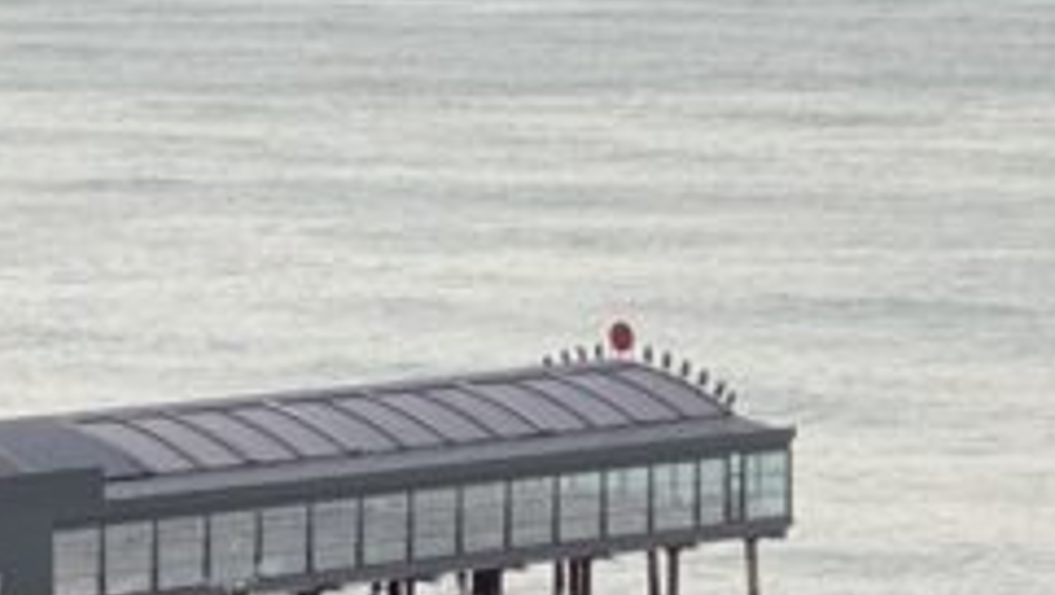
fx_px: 8287
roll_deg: +0.5
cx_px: 508
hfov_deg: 7.3
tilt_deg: -10.5
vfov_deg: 4.1
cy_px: 1032
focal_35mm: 296
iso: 64
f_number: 2.2
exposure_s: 1/121
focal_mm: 7.5
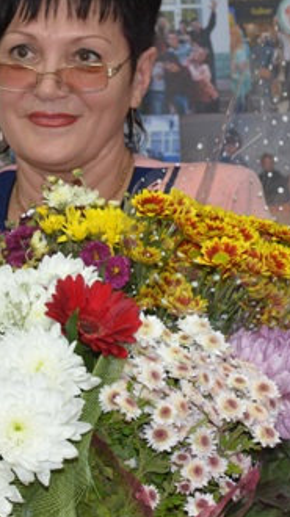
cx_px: 36
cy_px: 229
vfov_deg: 16.0
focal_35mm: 134
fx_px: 1837
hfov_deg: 9.0
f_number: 5.6
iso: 1250
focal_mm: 44
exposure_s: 1/60
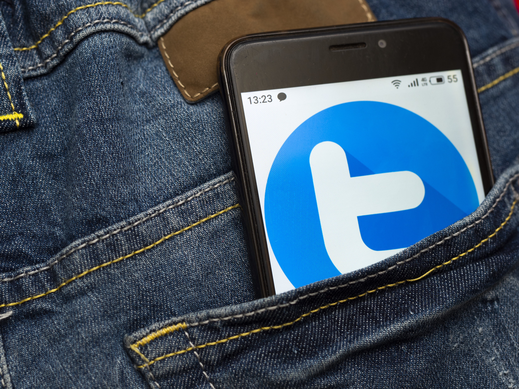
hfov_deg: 16.4
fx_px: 1799
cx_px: 260
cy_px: 194
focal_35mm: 120
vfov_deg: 12.3
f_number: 3.5
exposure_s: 1/60
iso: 200
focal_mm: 60
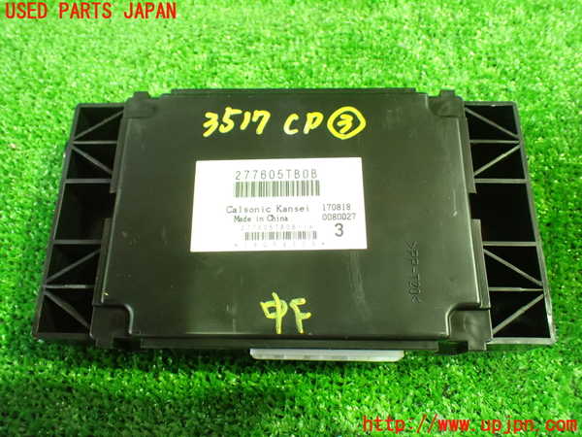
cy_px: 218
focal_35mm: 30
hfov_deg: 60.0
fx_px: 504
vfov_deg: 46.8
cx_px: 291
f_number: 2.3
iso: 1250
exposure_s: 1/30
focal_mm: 5.4
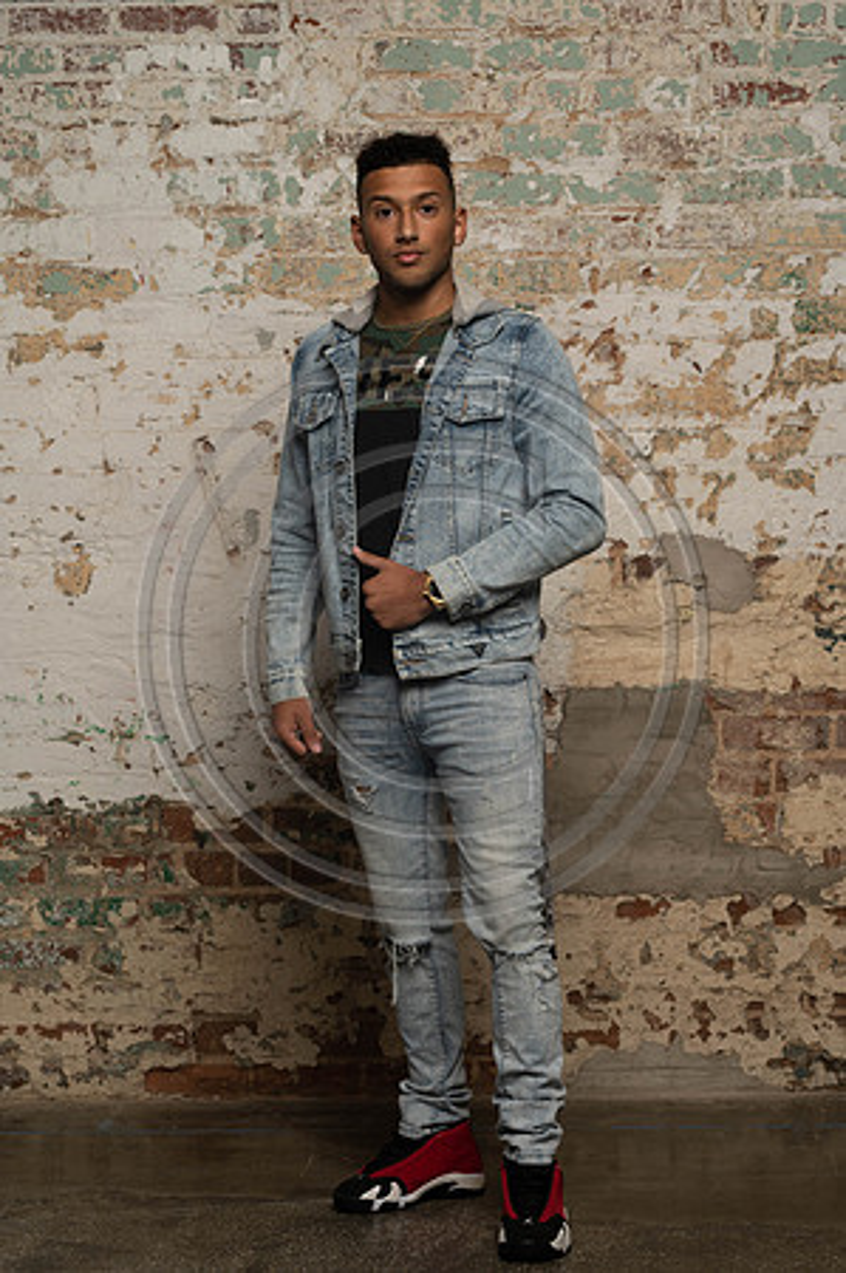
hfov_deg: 16.0
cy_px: 636
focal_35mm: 85
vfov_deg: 23.9
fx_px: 3003
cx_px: 423
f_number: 6.3
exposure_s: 1/160
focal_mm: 85
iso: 200
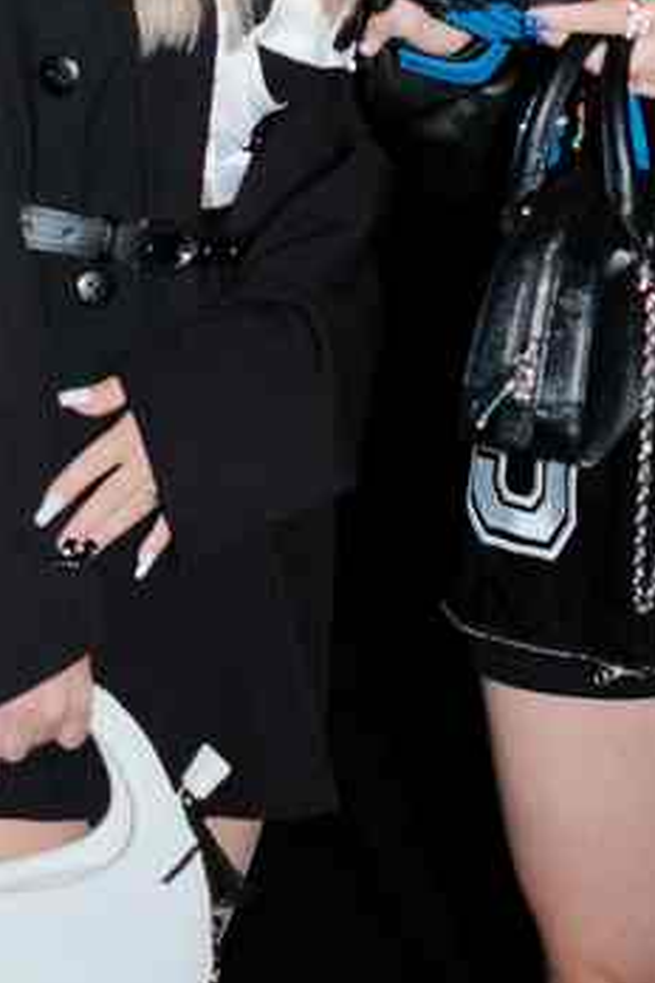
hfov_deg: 13.1
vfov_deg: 18.6
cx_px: 471
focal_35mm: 104
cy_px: -199
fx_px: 2838
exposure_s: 1/100
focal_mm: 23
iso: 640
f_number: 2.2
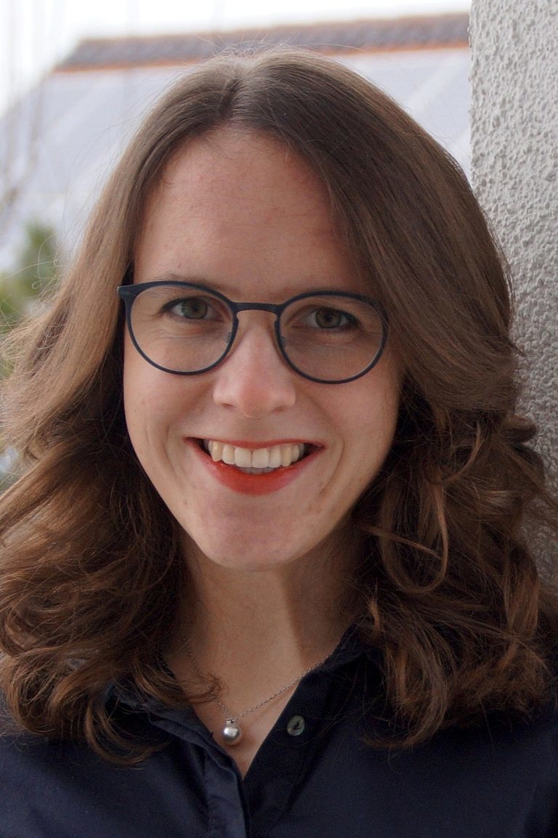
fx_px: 1571
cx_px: 279
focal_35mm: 68
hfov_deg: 20.1
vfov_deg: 29.9
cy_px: 419
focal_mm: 45
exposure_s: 1/160
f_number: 4.5
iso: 400
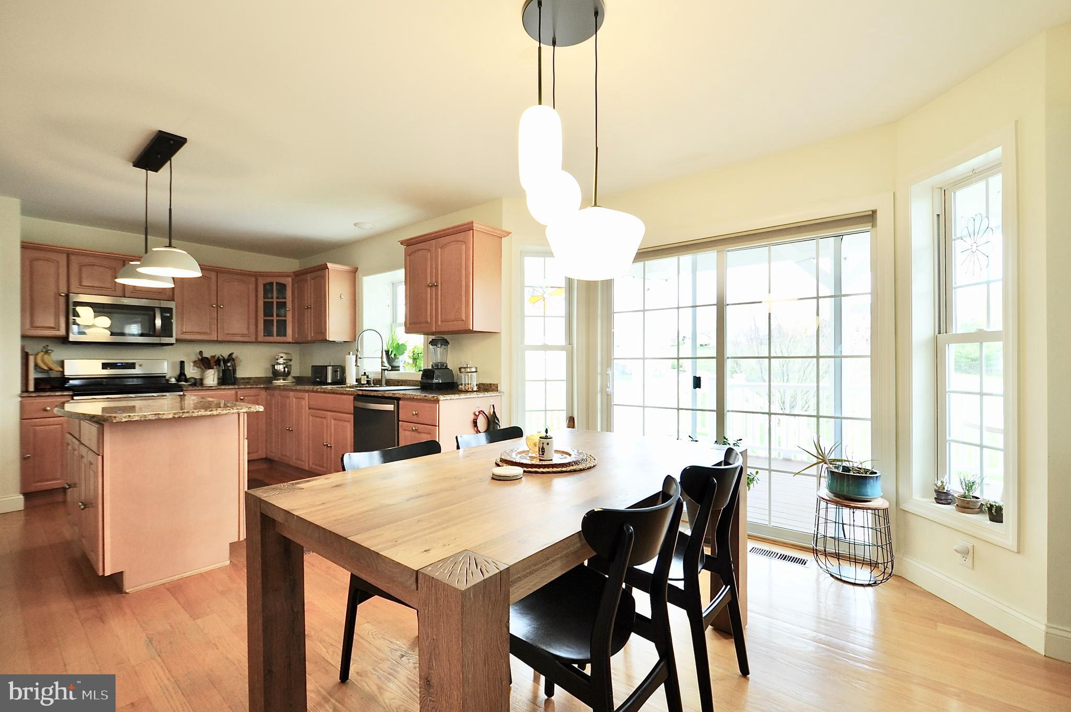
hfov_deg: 100.5
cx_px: 536
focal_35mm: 15
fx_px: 446
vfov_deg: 77.2
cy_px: 356
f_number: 4.5
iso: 400
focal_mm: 10
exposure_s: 1/80
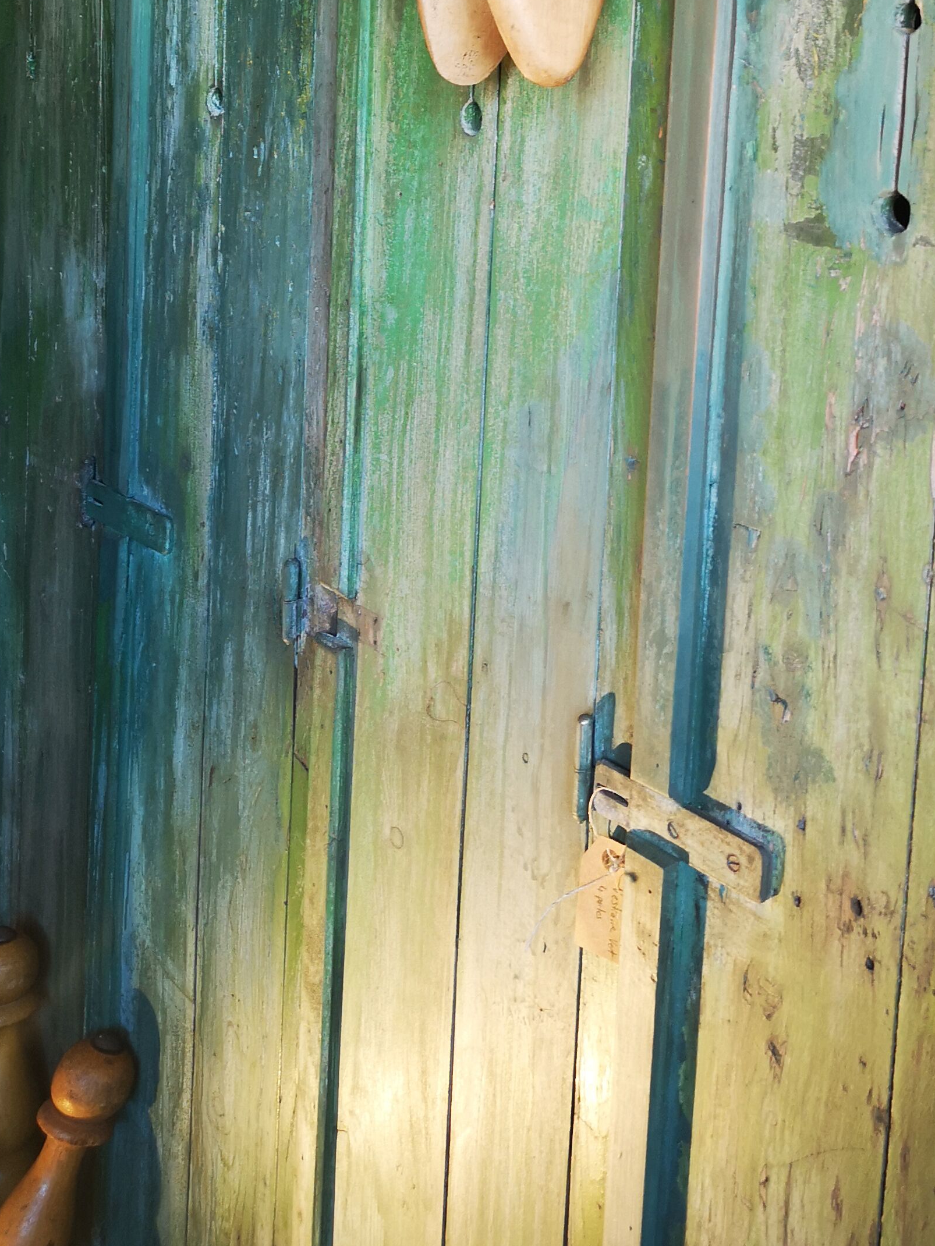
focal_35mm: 46
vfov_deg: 39.4
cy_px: 224
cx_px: 677
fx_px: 1656
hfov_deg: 31.1
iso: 160
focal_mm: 3.95
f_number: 1.8
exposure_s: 1/33.3
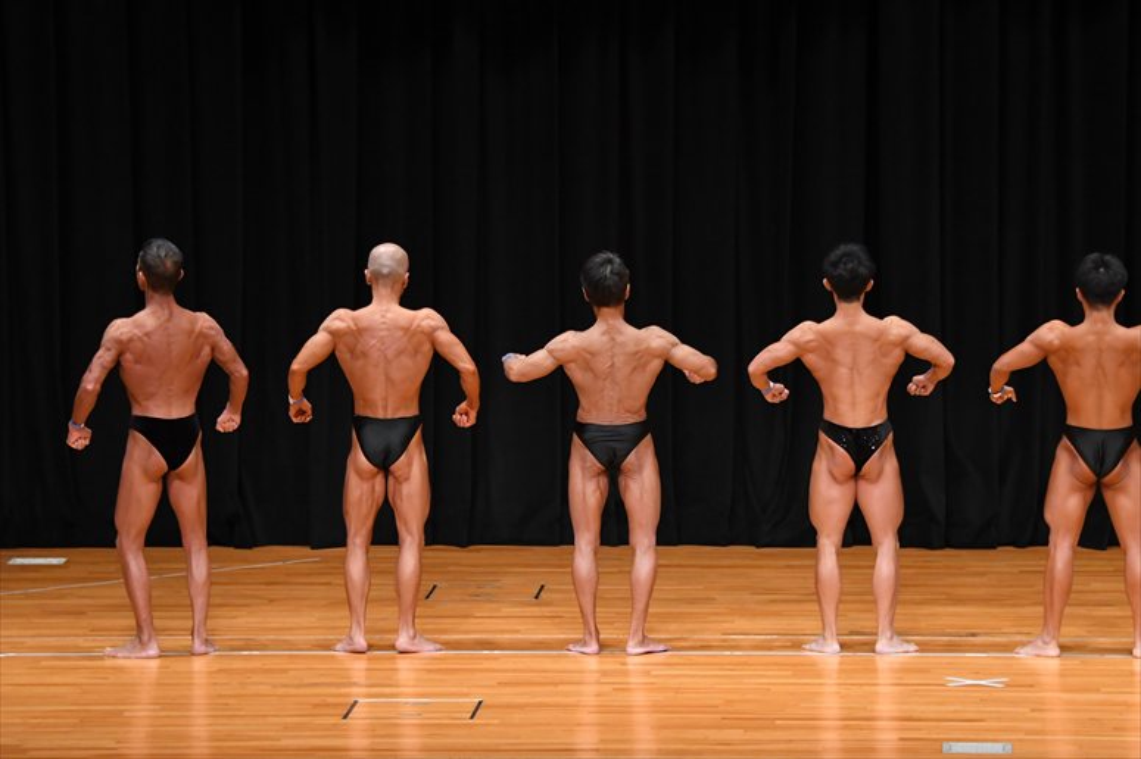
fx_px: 5512
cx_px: 570
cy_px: 380
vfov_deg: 7.9
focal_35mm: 174
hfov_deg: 11.8
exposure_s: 1/400
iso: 3200
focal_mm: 116
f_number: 5.6
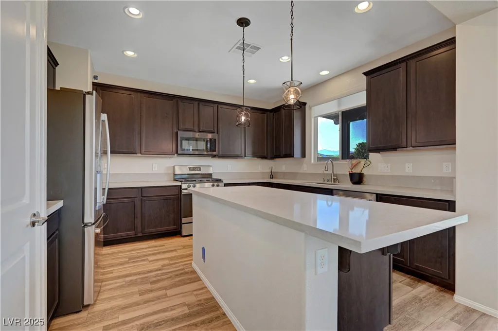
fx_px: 221
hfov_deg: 96.8
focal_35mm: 16
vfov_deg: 73.7
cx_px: 249
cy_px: 166
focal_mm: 16
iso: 800
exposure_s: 1/10
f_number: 8
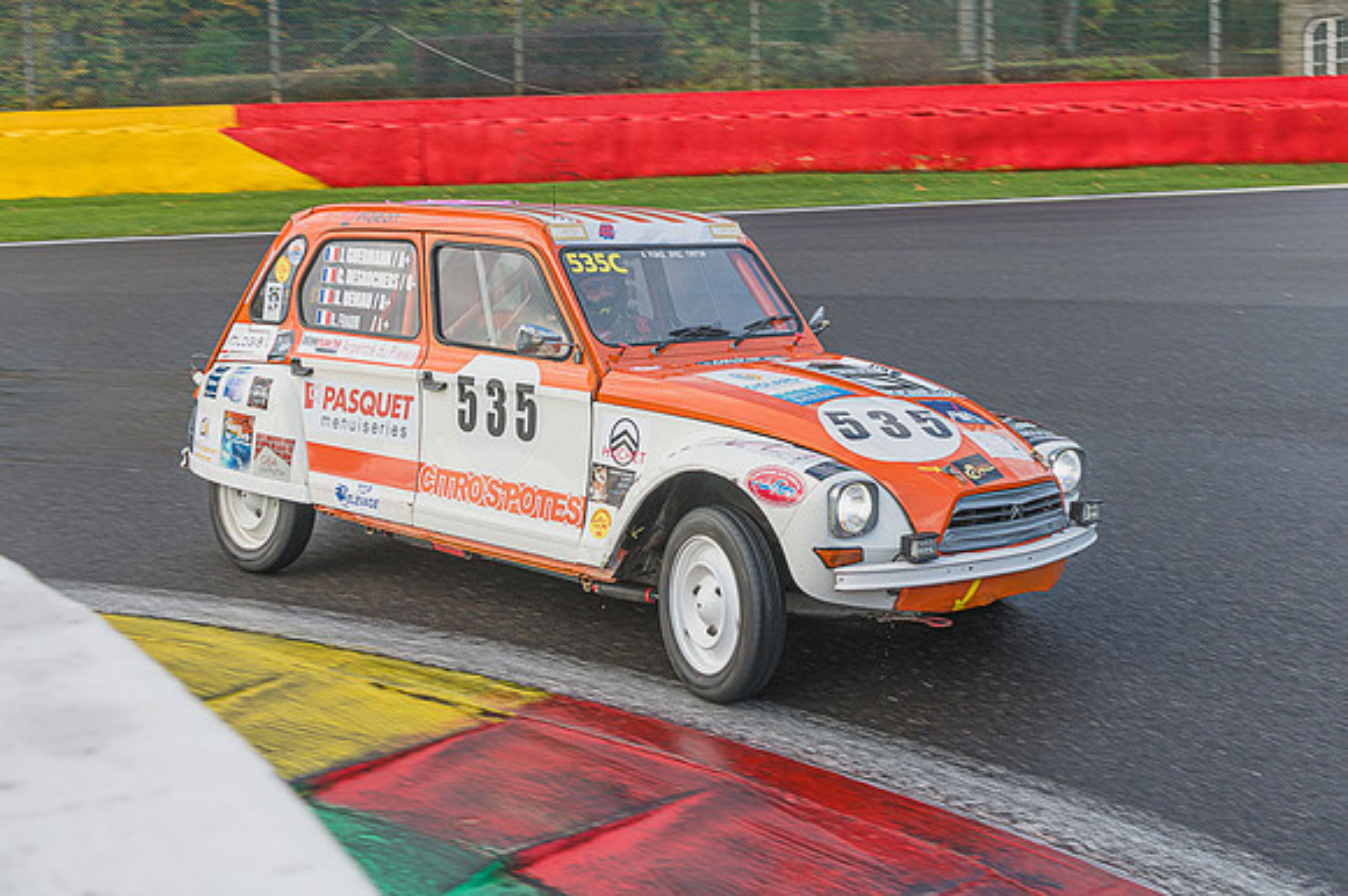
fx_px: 1817
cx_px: 861
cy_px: 324
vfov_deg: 27.6
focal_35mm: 49
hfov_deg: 40.4
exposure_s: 1/250
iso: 180
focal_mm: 38
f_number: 5.6
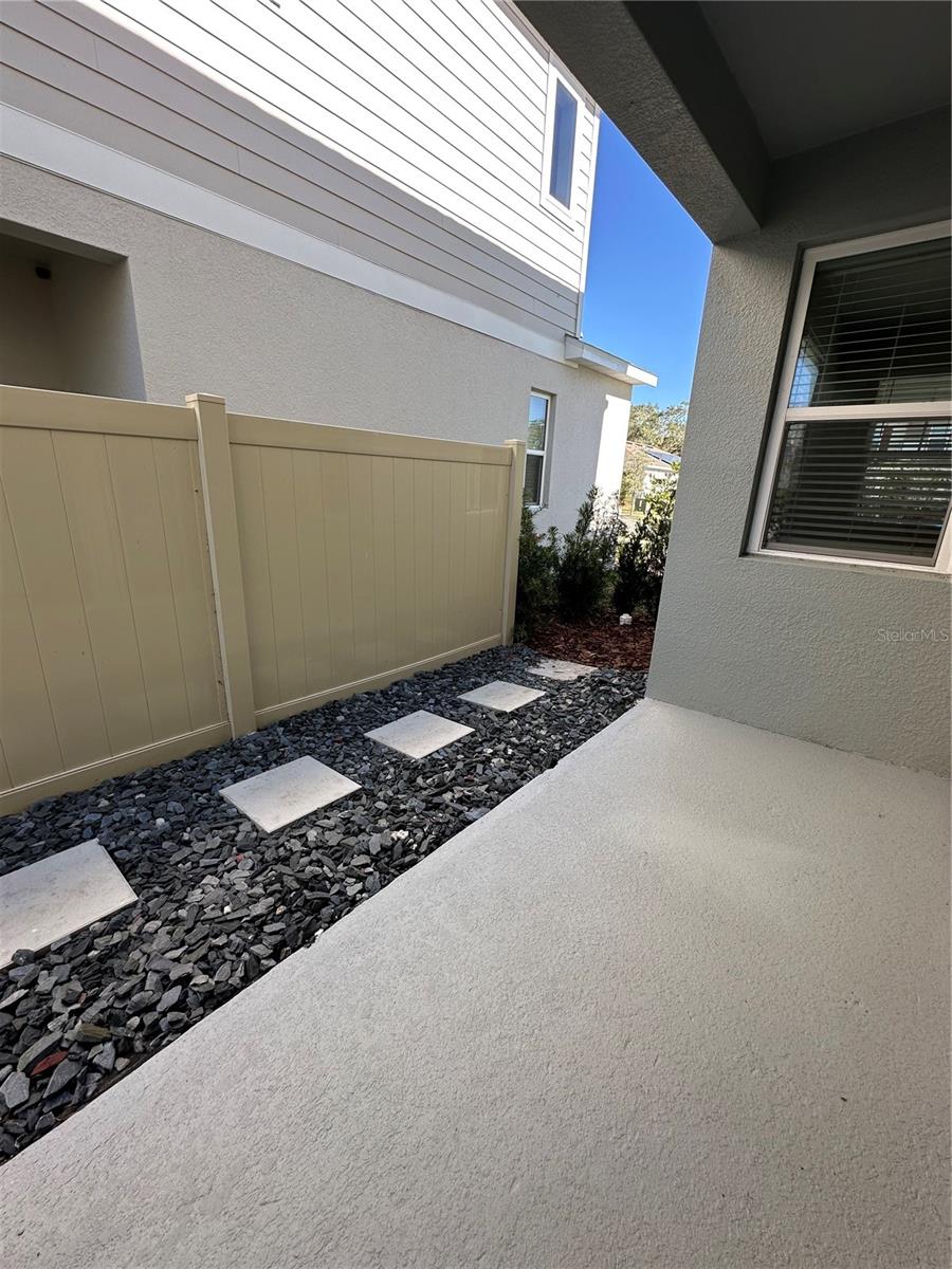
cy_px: 634
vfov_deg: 102.1
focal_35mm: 14
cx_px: 476
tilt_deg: -16.5
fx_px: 513
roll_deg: -2.0
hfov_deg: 85.7
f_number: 2.2
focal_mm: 2.22
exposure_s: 1/274
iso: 40
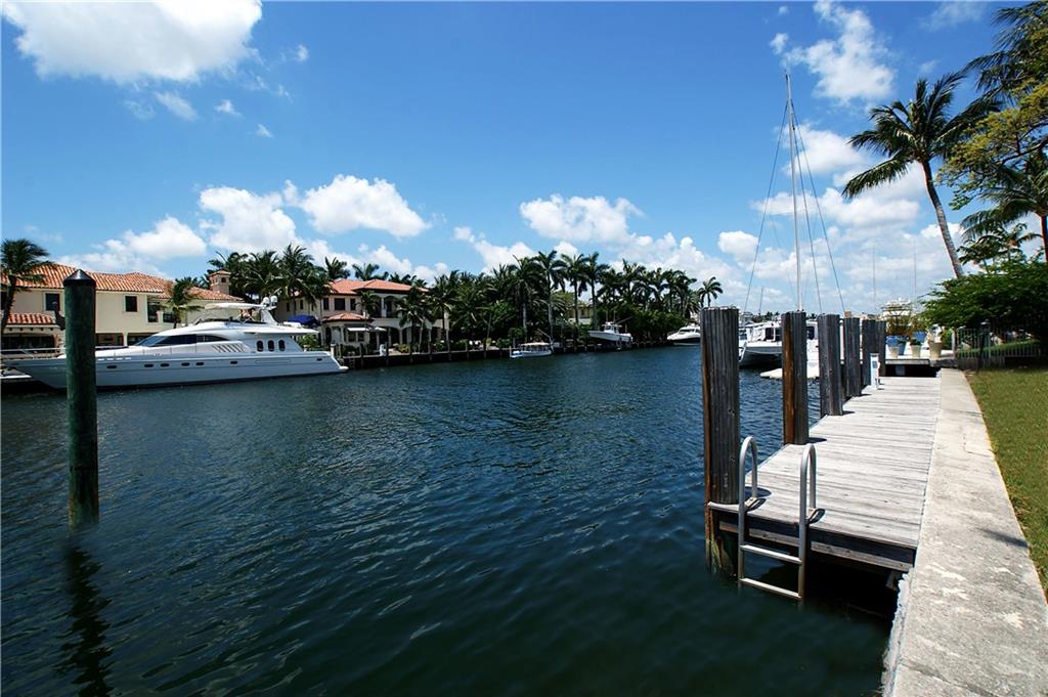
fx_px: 480
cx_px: 524
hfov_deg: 95.0
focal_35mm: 16
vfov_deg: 72.0
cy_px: 348
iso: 100
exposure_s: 1/200
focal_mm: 11
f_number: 10
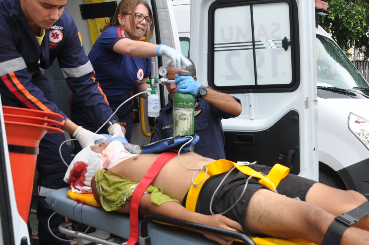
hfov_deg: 41.9
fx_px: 461
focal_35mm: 45
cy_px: 200
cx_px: 292
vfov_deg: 29.1
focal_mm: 18
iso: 200
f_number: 5.6
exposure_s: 1/125
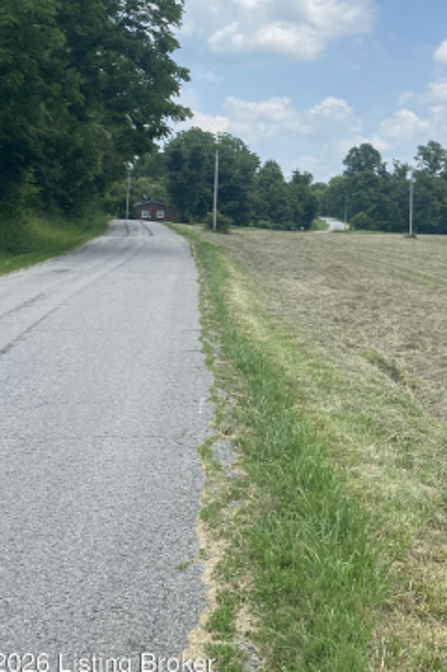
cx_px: 591
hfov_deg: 23.6
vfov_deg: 39.3
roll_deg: -0.3
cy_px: 240
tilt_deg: -0.8
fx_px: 933
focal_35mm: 50
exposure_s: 1/2571
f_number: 1.8
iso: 32
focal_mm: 4.25
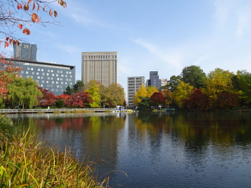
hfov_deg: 71.6
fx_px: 174
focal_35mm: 24
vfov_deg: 56.8
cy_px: 94
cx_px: 126
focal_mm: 4.1
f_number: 3.5
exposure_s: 1/640
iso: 80
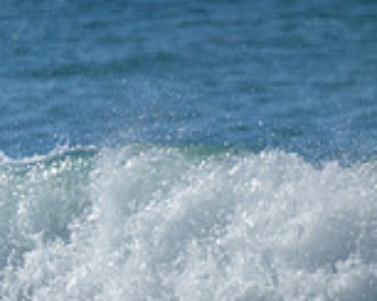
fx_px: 31792
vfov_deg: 0.5
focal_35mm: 2853
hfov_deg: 0.7
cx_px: -306
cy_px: 416
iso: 1250
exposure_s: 1/1600
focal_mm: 800
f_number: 11
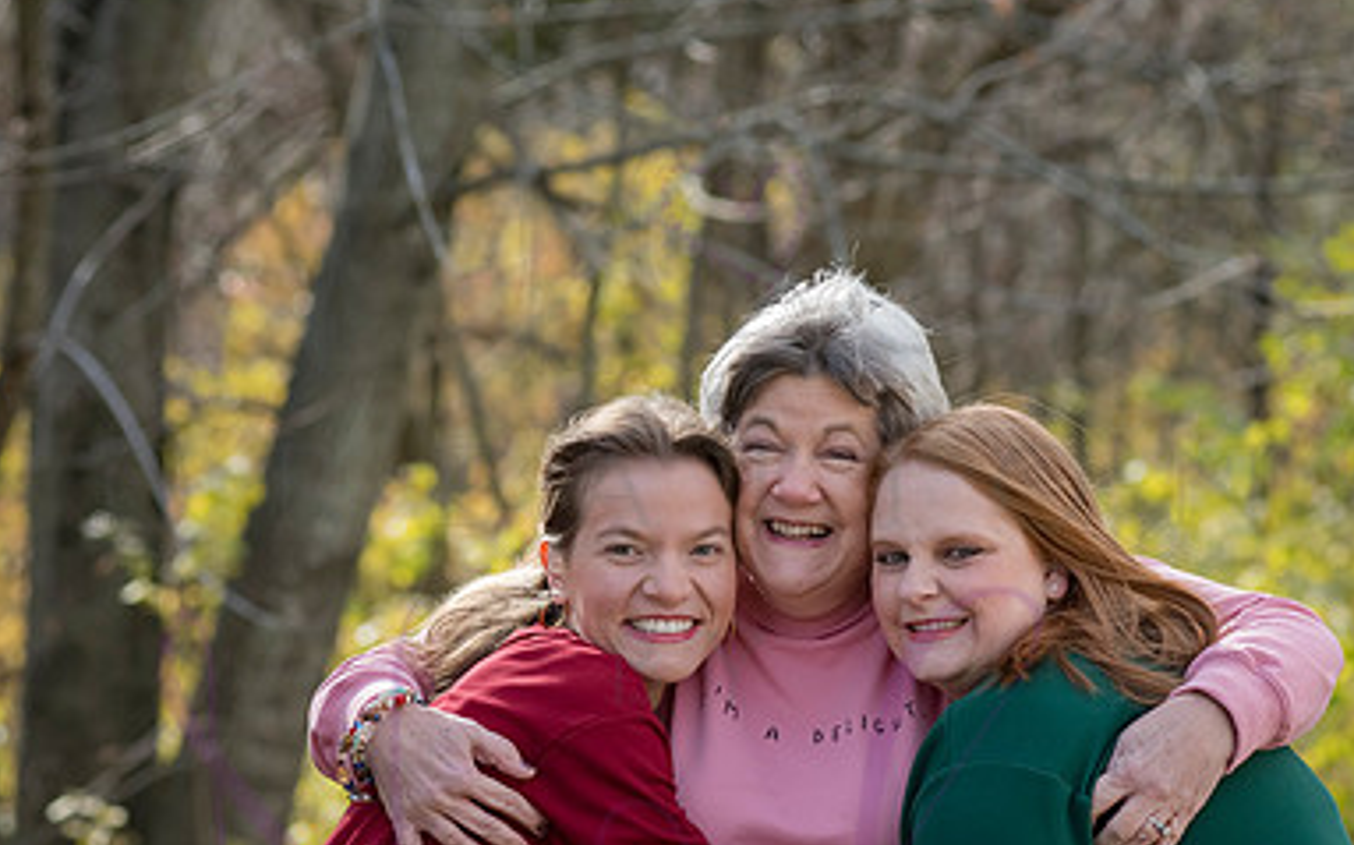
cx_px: 753
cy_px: 659
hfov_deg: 12.1
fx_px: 6381
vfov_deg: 7.6
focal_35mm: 173
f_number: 4.5
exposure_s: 1/800
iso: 400
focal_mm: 112
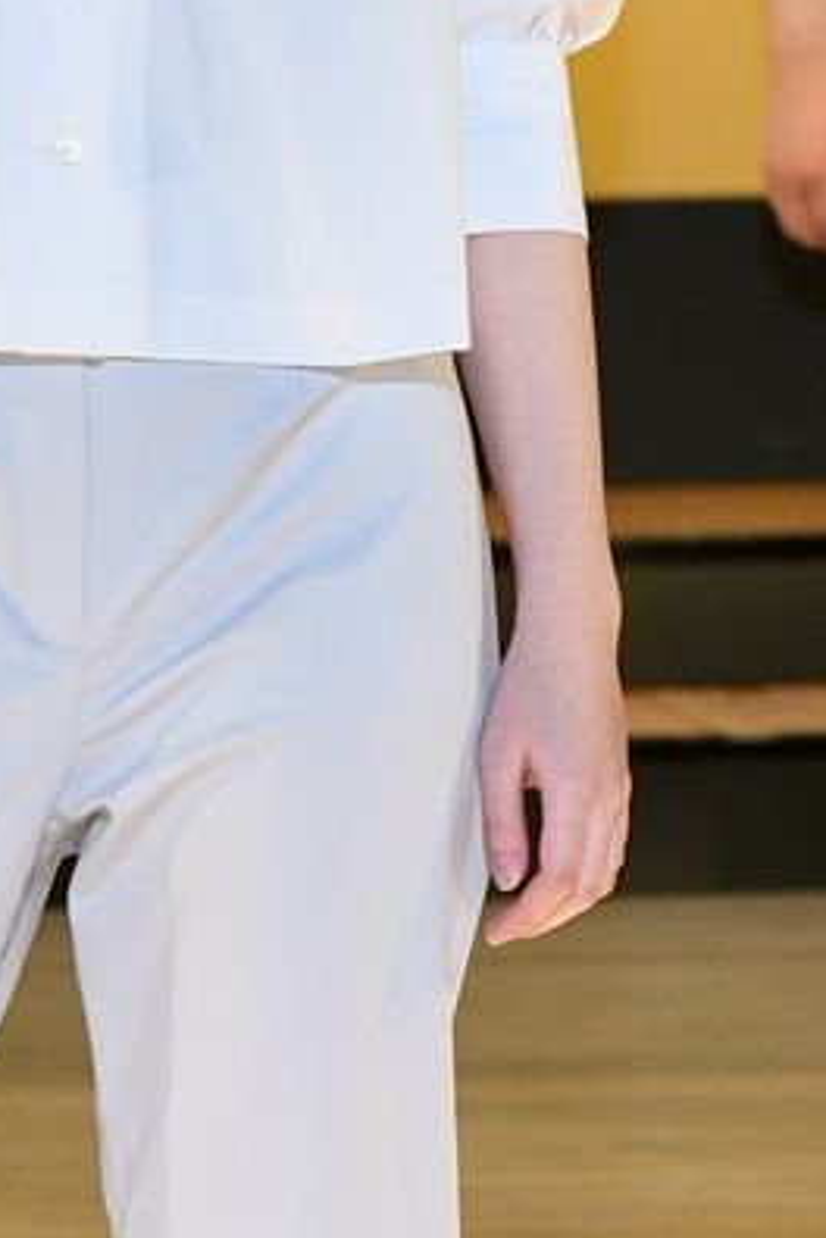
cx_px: 31
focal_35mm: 815
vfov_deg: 2.5
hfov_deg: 1.7
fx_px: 28047
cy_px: 141
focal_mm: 112
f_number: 5.6
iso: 800
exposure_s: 1/250
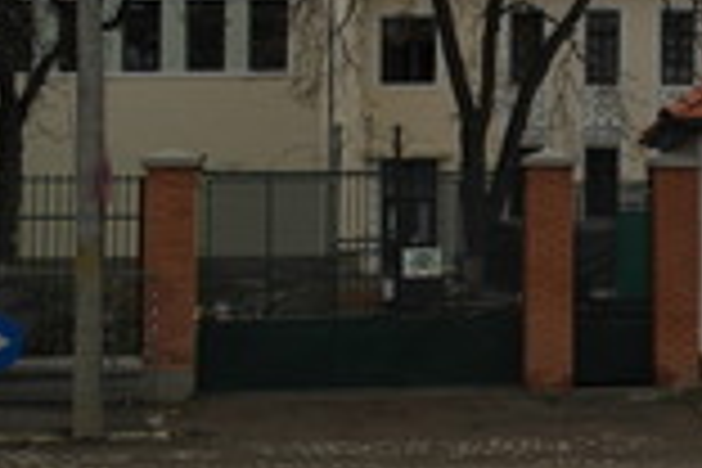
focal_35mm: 76
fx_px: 1482
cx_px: 713
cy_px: 128
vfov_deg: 17.9
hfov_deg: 25.3
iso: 200
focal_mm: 20
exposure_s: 1/160
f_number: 5
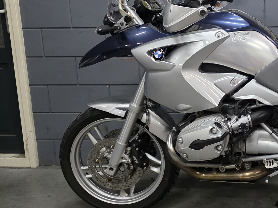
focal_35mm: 47
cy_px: 60
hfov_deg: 36.8
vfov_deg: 30.5
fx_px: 377
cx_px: 270
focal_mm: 6.25
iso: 1250
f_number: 1.7
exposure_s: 1/100
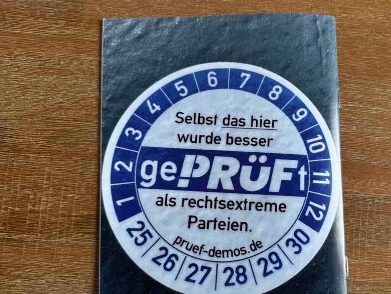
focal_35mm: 31
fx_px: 350
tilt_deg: -84.6
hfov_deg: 57.5
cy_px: 177
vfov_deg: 45.2
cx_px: 247
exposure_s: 1/117
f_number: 1.78
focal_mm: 6.76
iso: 200
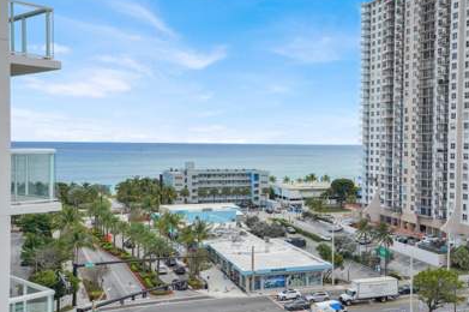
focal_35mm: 43
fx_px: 560
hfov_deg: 45.2
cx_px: 284
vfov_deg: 31.1
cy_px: 155
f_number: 8
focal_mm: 35
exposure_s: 1/1250
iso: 800
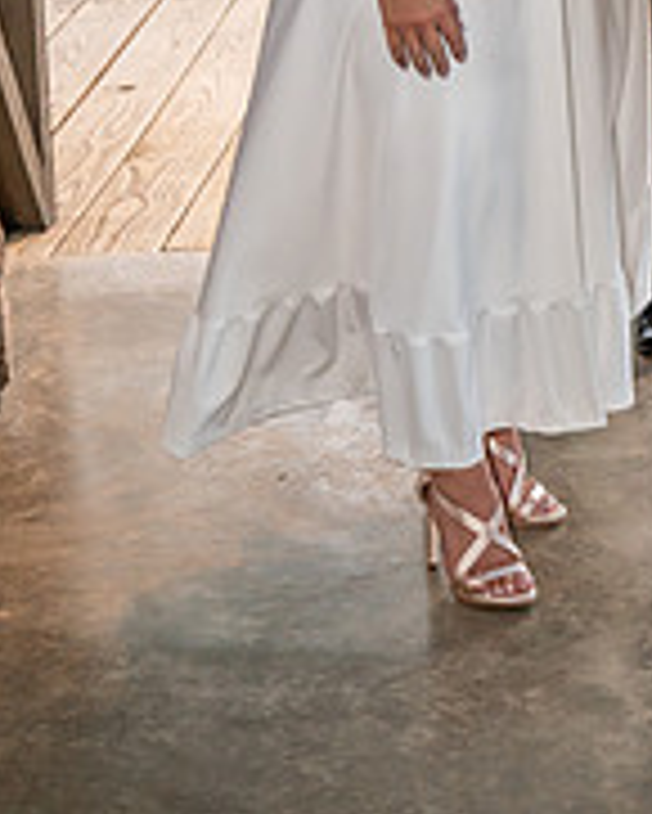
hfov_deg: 11.9
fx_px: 3085
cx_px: 634
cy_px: -40
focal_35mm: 128
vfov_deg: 14.7
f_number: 4.5
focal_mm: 55
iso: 1600
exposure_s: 1/125
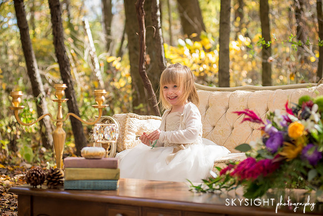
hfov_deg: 25.4
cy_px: 108
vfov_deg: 17.1
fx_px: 718
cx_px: 162
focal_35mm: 80
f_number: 4.5
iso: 640
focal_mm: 80
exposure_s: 1/320
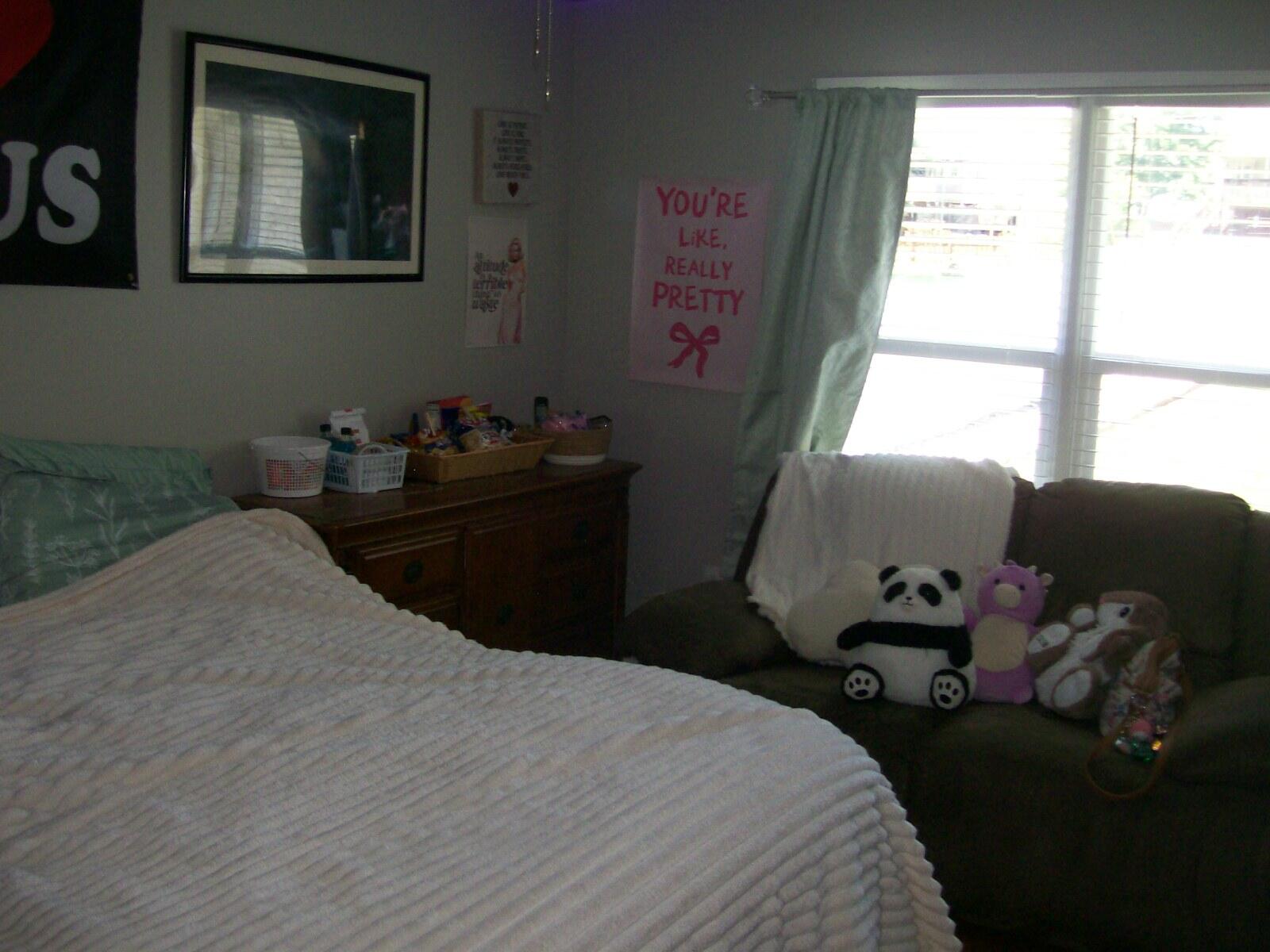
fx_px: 1321
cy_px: 476
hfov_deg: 51.4
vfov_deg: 39.7
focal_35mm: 36
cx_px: 635
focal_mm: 6
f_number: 2.7
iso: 140
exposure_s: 1/64
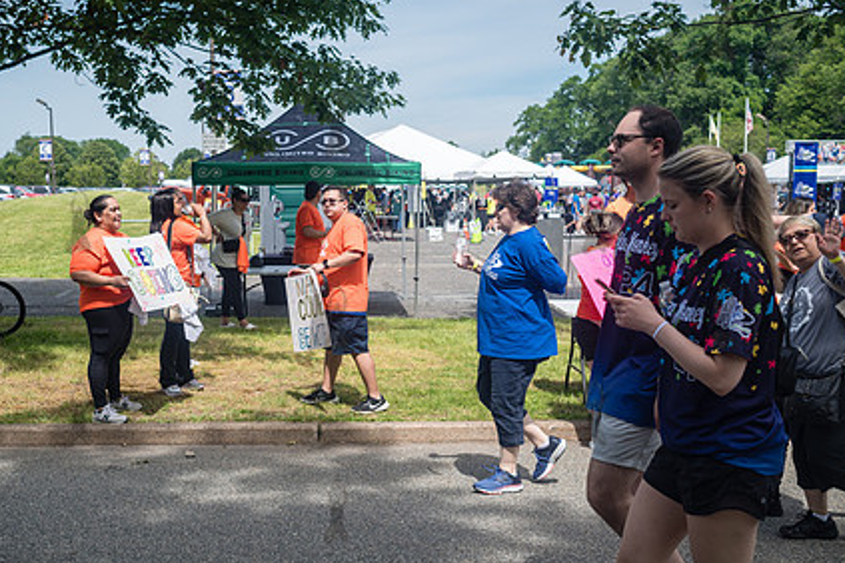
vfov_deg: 28.1
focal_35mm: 48
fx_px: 1127
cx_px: 336
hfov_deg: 40.9
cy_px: 314
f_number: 4
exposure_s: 1/1600
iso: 200
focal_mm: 35
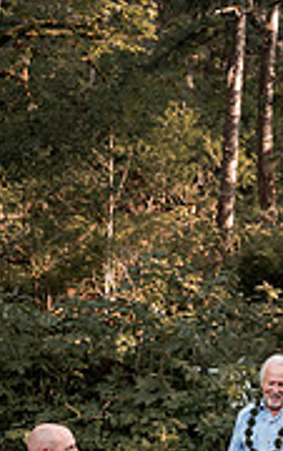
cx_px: 326
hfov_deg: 20.2
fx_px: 750
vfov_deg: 32.5
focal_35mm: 61
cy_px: 361
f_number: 2.8
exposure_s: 1/640
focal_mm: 24
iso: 200
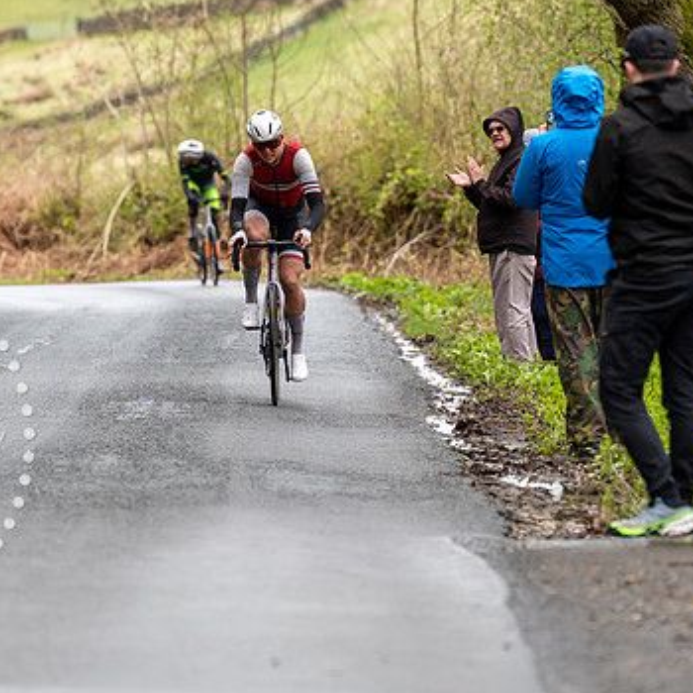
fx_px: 7656
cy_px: 177
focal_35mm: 338
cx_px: 393
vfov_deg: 5.2
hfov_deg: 5.2
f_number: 3.5
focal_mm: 170
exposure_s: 1/1000
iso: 500
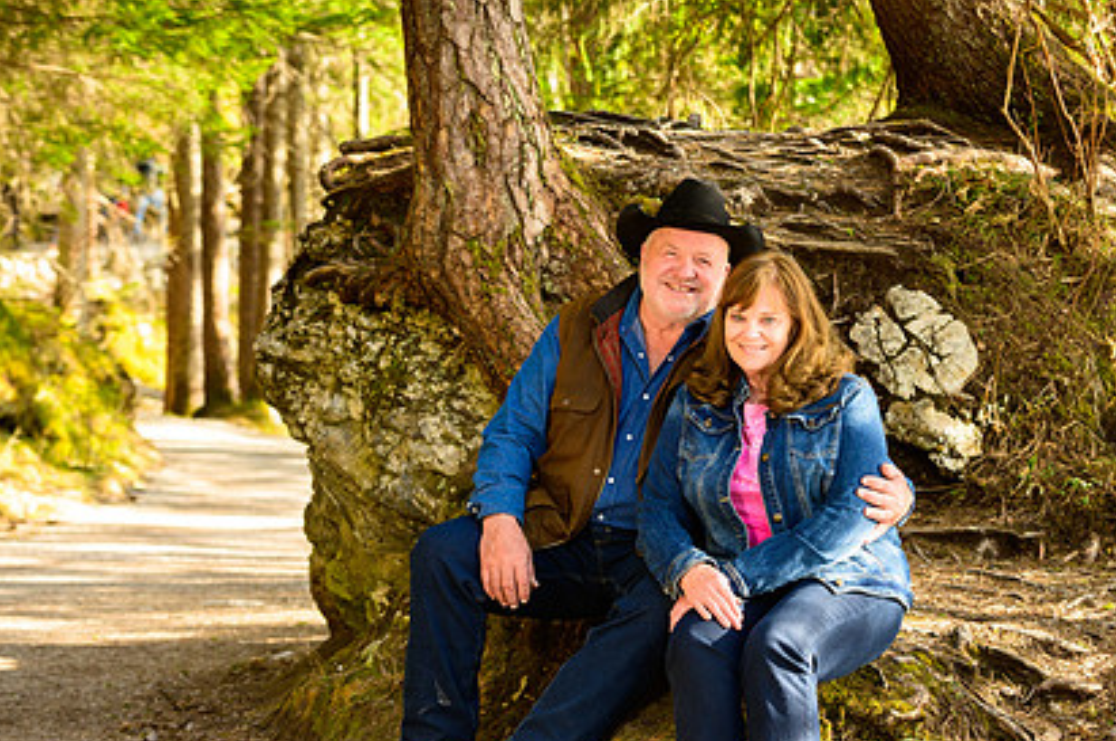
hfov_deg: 18.1
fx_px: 3499
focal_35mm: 113
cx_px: 630
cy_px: 521
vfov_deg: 12.1
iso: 200
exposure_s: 1/60
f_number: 5.6
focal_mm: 80
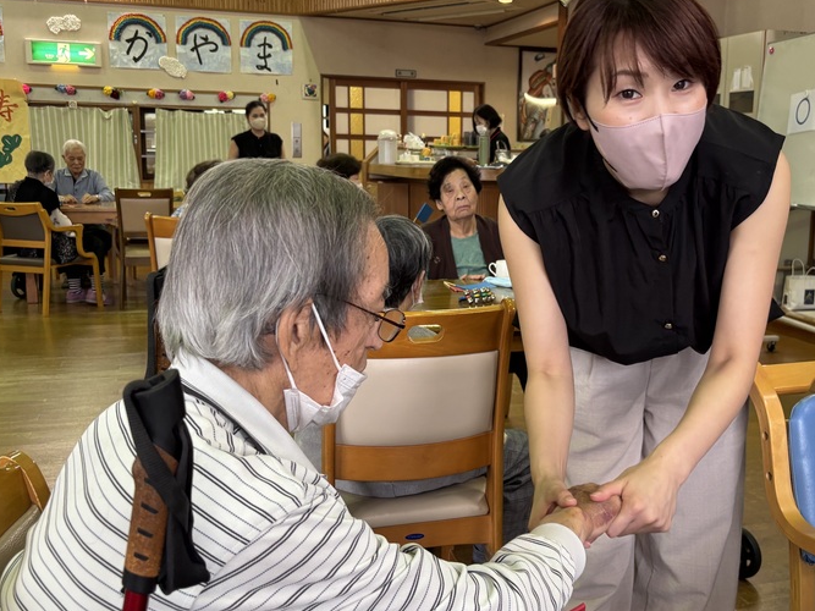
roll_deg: -0.3
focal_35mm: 39
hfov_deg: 47.5
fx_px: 918
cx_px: 497
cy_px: 308
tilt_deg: -9.6
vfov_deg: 36.8
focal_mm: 5.96
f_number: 1.6
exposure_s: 1/60
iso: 125
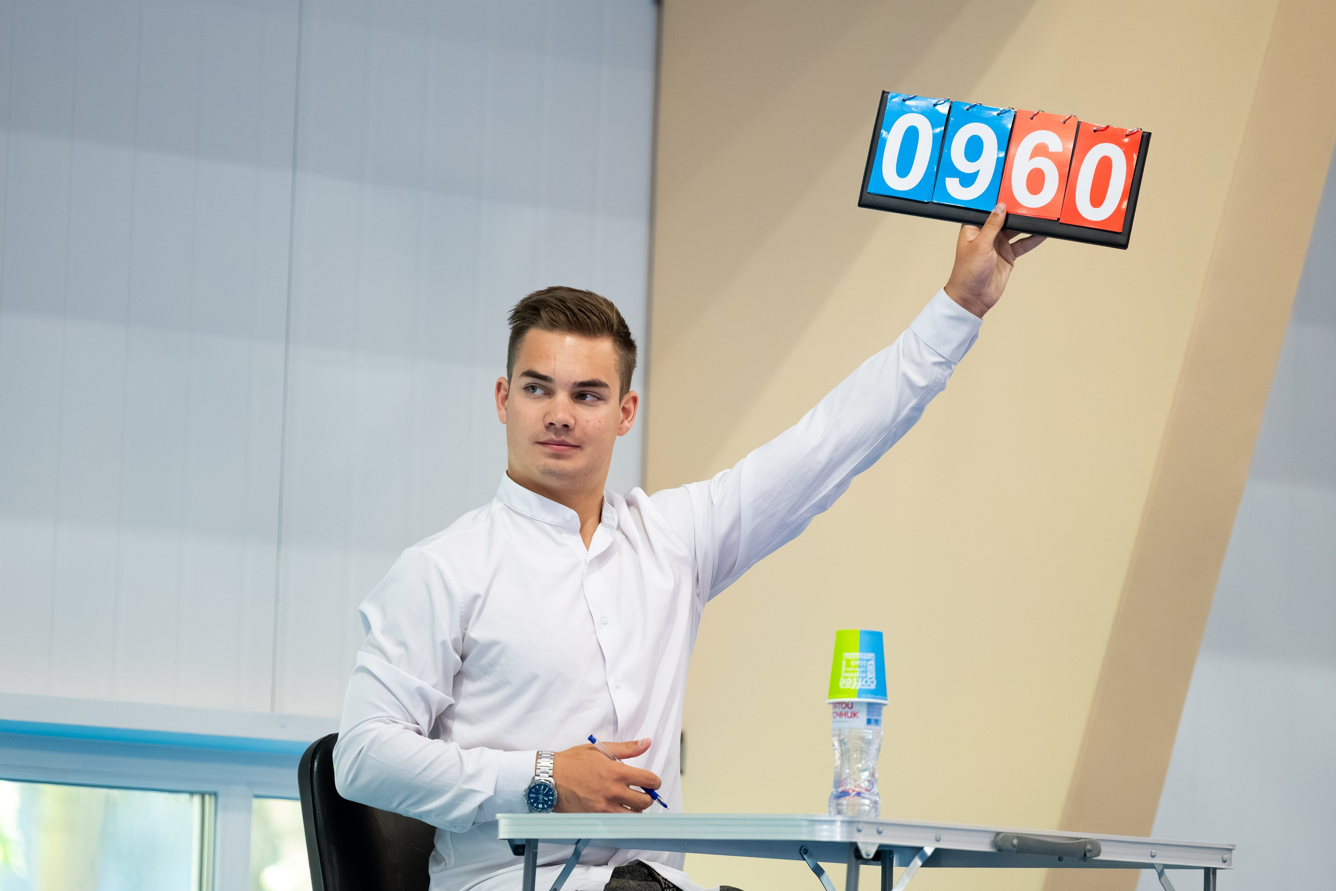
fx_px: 9352
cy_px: 352
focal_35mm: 252
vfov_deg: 5.5
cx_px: 670
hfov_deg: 8.2
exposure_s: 1/1000
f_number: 2.8
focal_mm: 200
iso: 6400
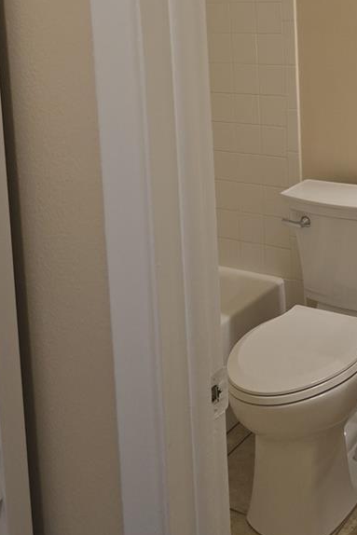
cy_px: 63
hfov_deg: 26.3
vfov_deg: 37.3
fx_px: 743
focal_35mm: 50
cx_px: 306
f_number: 1.7
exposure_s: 1/120
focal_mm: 6.3
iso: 64
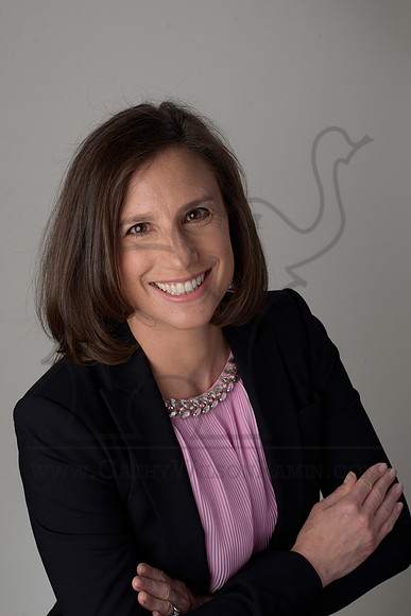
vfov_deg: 23.9
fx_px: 1455
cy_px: 308
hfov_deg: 16.1
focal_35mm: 85
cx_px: 206
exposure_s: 1/100
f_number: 11
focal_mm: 85
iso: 125
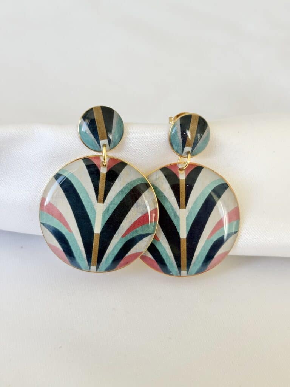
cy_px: 194
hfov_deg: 28.0
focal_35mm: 52
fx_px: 581
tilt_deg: -38.5
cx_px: 145
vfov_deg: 36.8
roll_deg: -3.5
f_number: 1.6
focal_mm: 5.96
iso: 40
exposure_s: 1/302
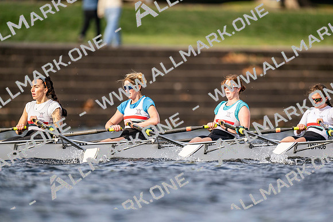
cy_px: 111
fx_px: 5554
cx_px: 166
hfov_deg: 3.4
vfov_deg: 2.3
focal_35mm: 600
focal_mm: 600
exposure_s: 1/2500
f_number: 4
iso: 360
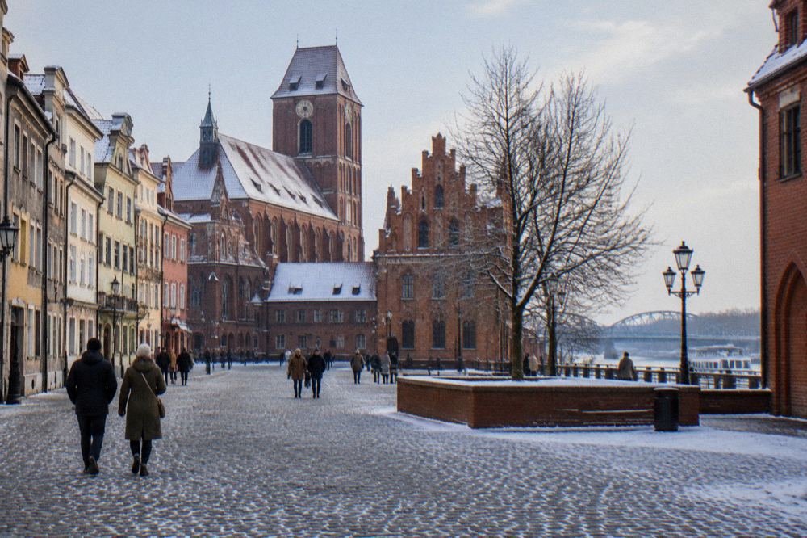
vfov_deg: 27.5
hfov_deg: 40.4
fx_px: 1098
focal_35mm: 49
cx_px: 404
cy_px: 269
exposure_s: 1/800
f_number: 5.6
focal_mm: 49
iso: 200
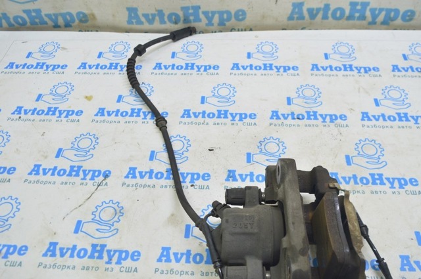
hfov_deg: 59.6
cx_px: 210
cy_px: 140
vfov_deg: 41.6
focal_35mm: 32
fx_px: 368
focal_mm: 21
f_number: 5.6
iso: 400
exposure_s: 1/20
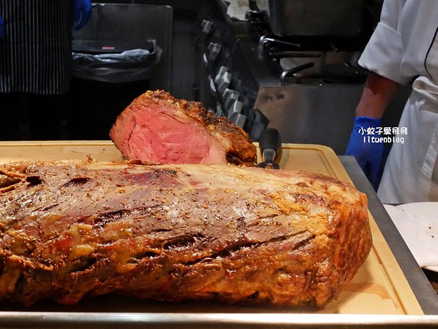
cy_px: 201
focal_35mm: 73
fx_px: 924
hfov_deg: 26.5
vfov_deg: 20.1
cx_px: 149
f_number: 10
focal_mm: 25
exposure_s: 1/60
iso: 2500
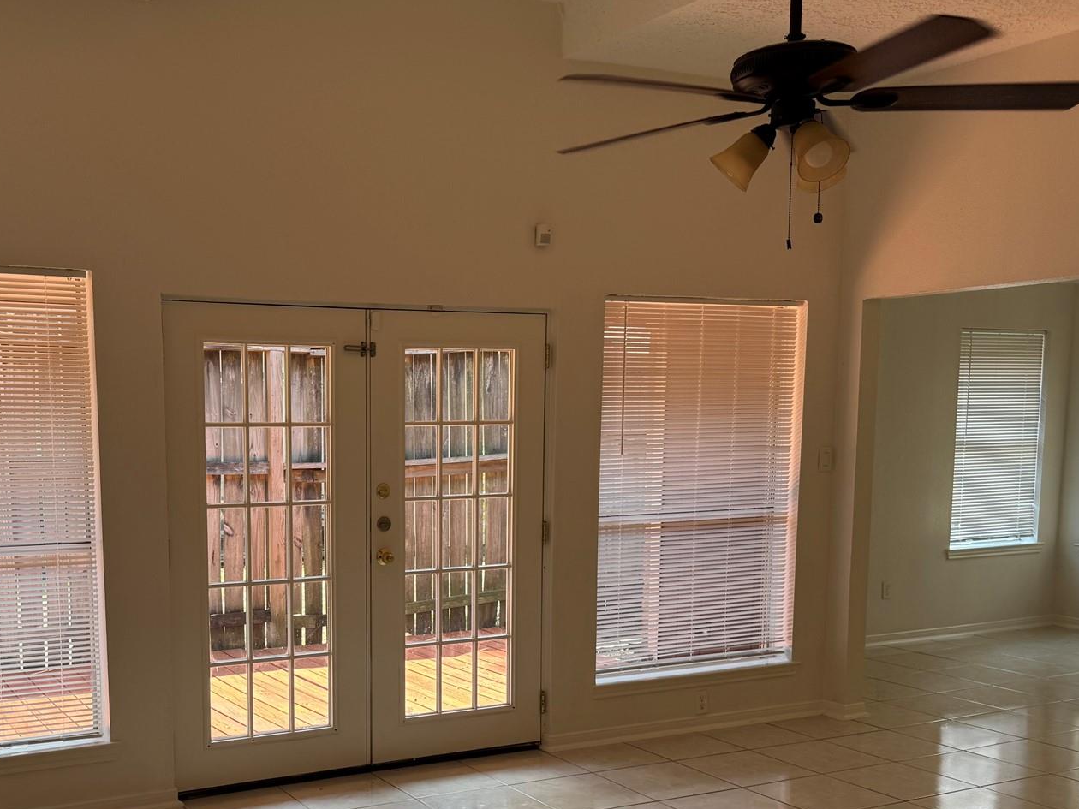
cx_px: 371
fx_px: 1216
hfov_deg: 47.2
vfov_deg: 36.3
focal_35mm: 39
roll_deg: +0.3
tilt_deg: -8.8
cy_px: 559
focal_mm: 6.76
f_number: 1.78
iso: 64
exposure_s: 1/177
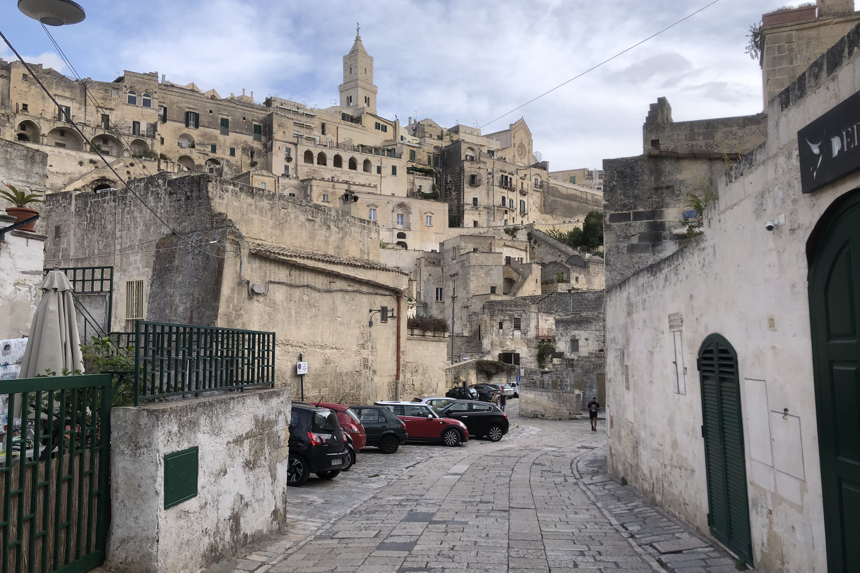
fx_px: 717
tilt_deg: +3.7
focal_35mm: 30
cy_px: 309
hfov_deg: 61.9
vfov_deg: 43.6
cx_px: 430
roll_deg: +0.9
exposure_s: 1/867
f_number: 1.8
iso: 20
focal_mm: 4
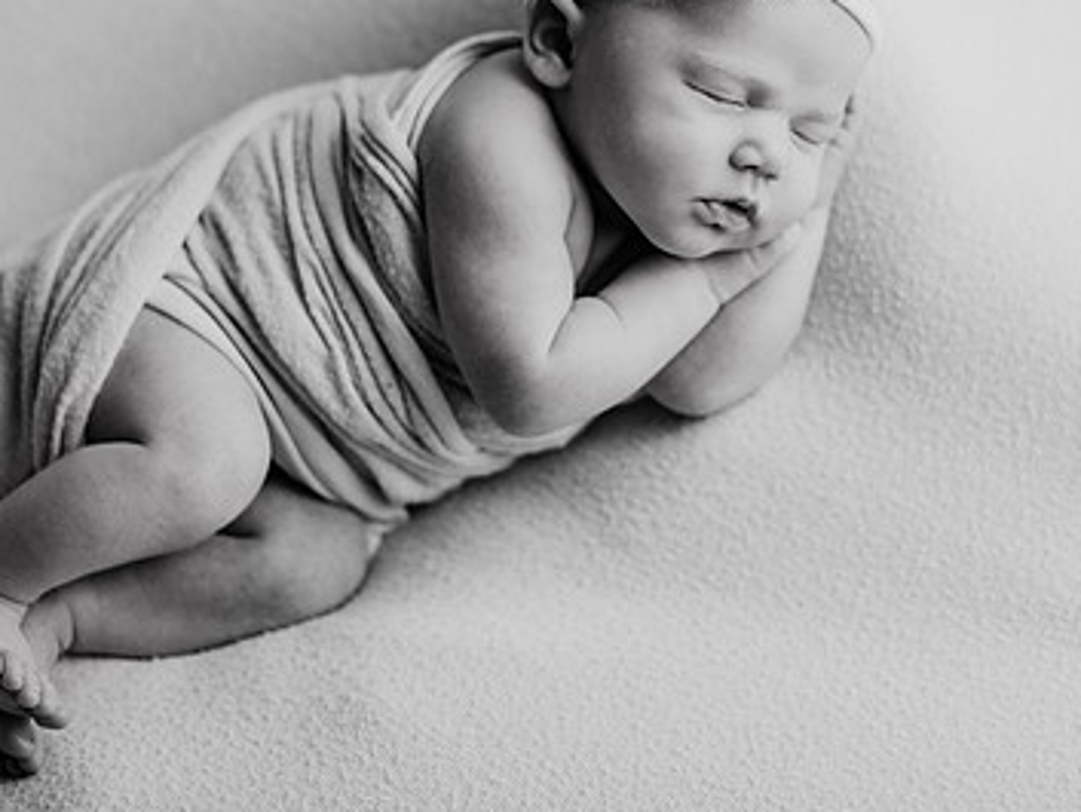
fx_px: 2468
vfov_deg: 18.6
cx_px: 609
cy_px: 234
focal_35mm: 79
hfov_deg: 24.7
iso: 100
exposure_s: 1/160
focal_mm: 50
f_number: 2.2
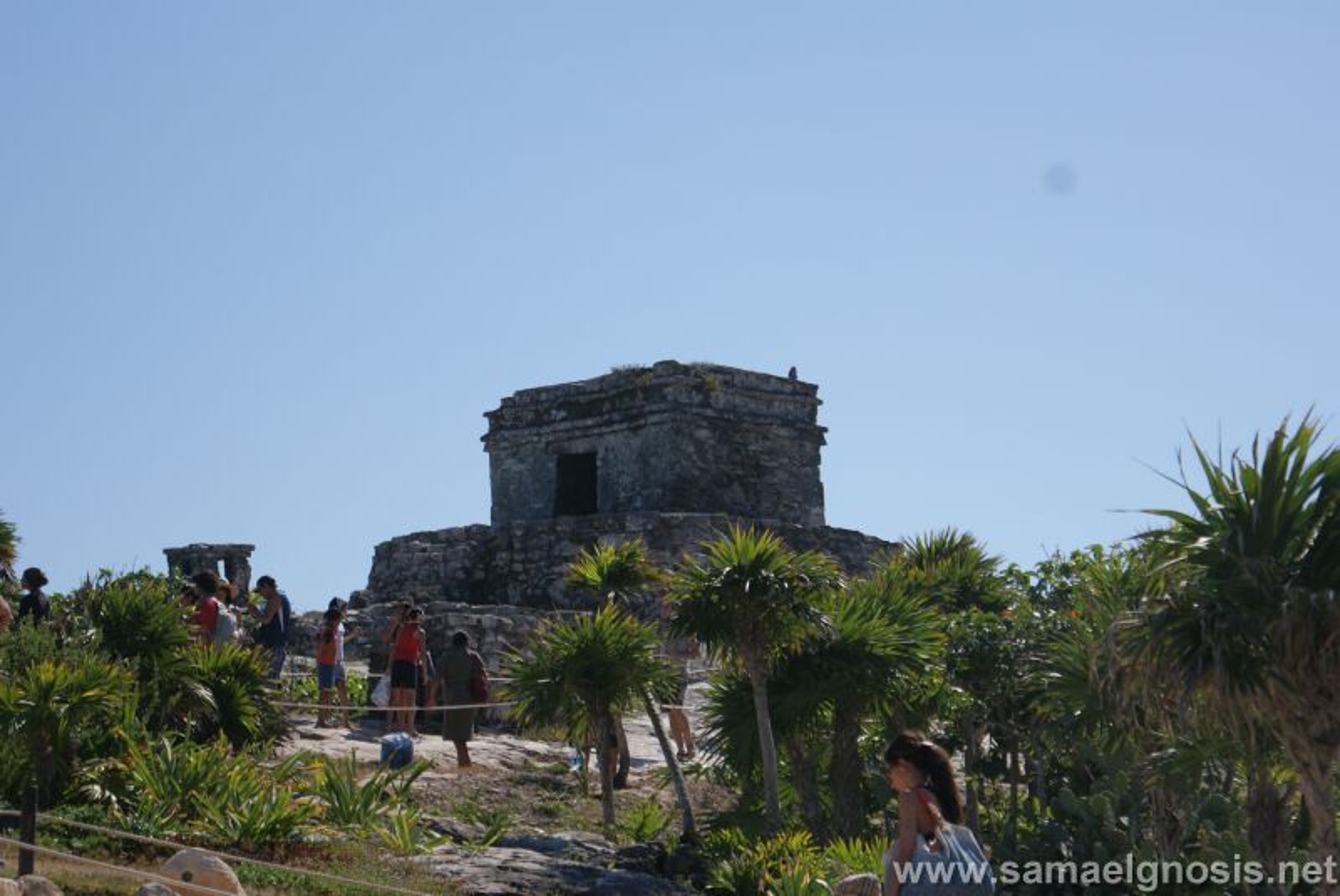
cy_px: 448
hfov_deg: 19.4
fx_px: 3912
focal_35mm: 105
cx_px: 670
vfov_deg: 13.1
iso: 100
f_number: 5.6
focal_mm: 70
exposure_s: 1/800
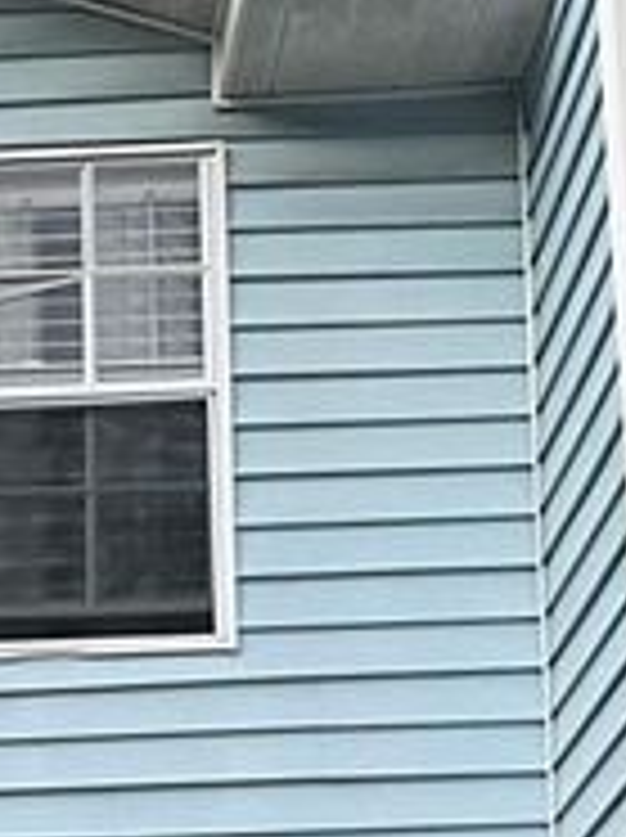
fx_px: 2513
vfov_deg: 17.0
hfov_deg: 13.5
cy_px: 1280
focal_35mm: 104
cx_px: -248
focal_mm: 3
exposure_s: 1/60
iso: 100
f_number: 1.8
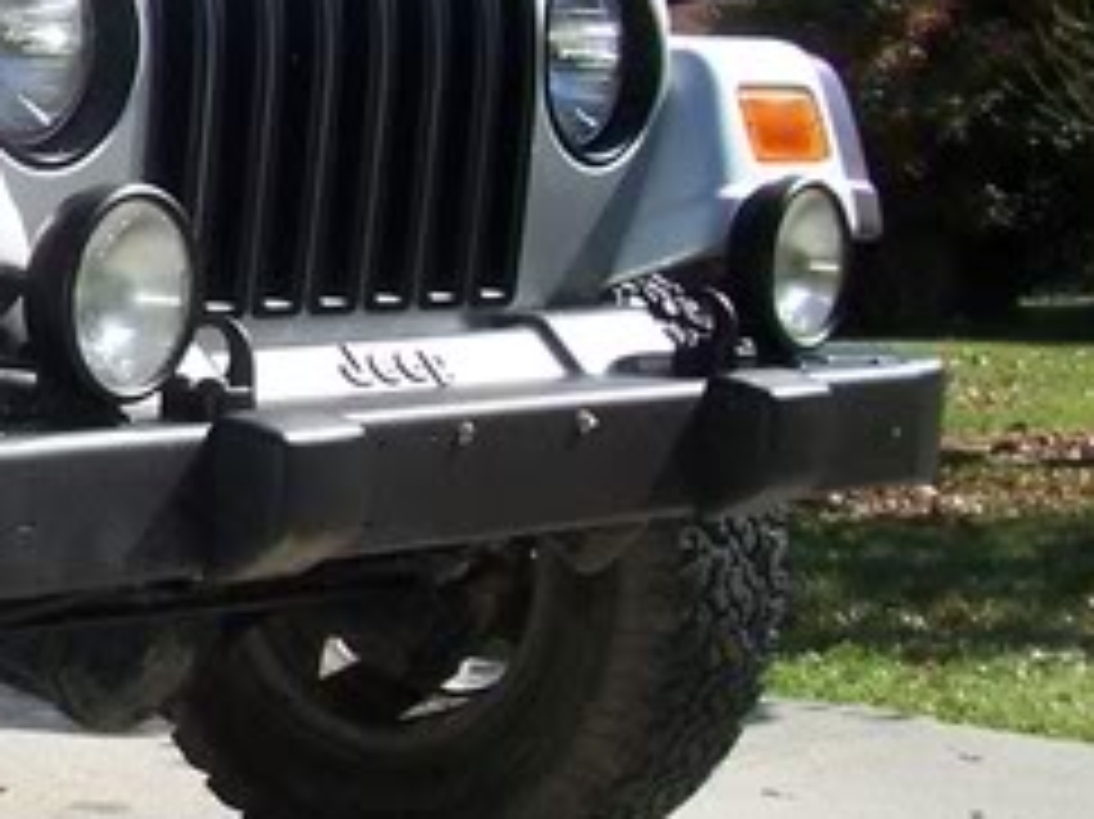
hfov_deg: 15.8
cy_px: 252
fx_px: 3538
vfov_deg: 13.2
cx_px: -648
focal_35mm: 112
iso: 80
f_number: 5.6
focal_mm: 5.6
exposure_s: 1/500
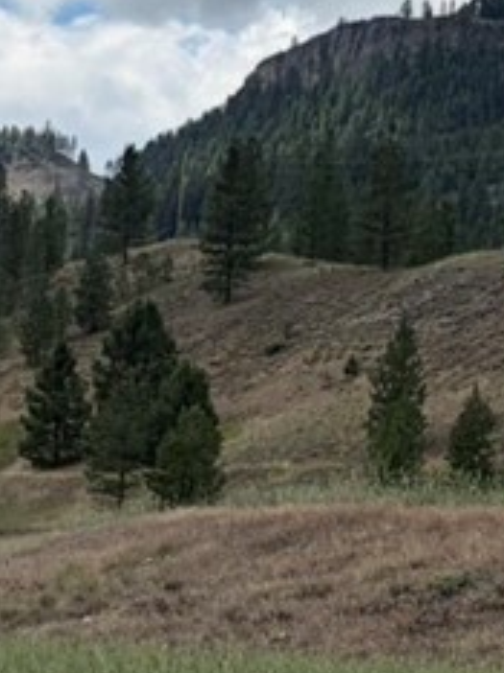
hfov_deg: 8.3
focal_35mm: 178
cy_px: 417
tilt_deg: +4.9
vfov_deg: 11.1
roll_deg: -2.8
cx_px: 363
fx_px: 3462
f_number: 1.6
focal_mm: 5.96
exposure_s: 1/4065
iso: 50
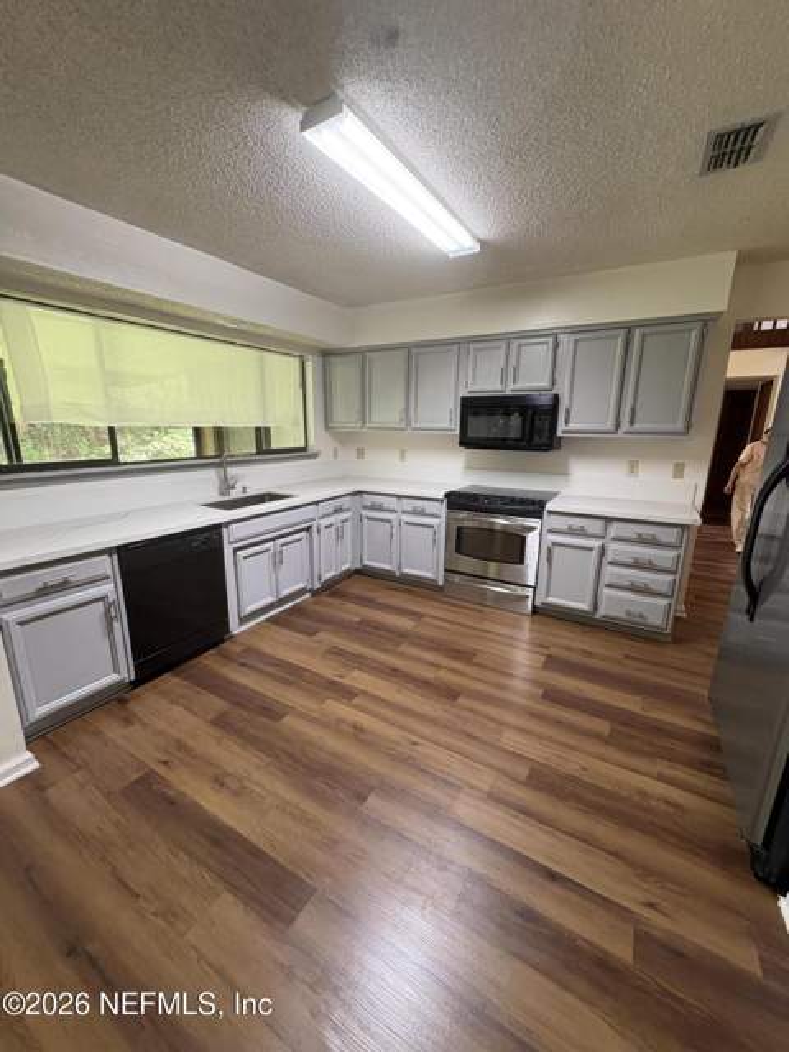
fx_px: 425
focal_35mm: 14
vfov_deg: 102.1
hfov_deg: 85.7
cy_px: 526
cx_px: 394
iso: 200
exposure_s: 1/60
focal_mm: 2.22
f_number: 2.2
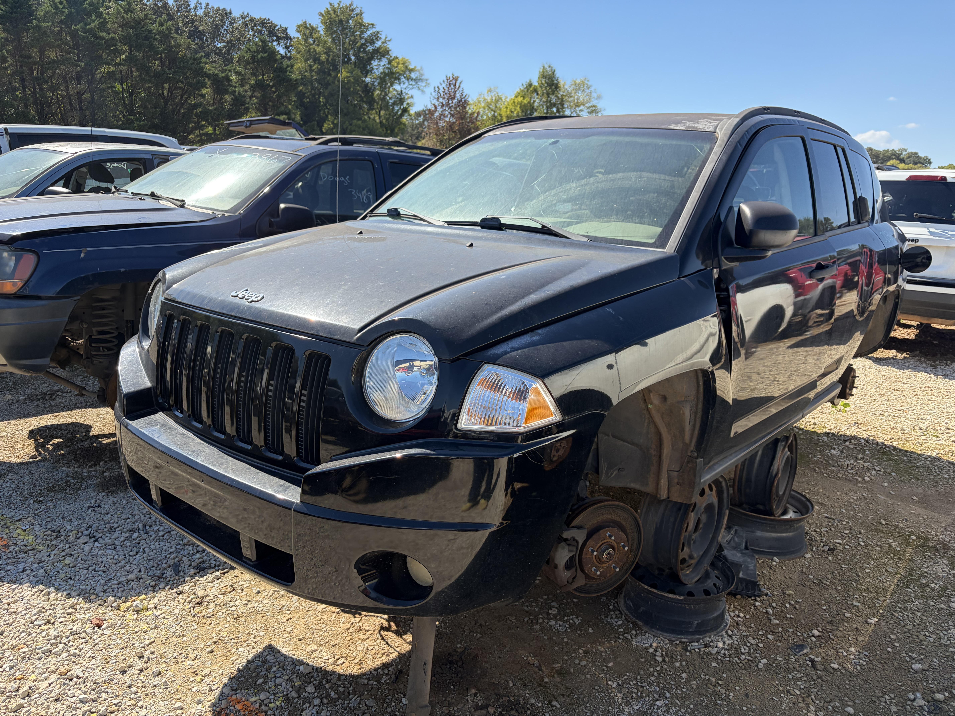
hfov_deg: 67.3
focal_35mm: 26
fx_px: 717
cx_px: 478
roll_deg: -1.1
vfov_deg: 53.1
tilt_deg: -10.4
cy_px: 358
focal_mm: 5.96
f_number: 1.6
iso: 64
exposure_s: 1/2075
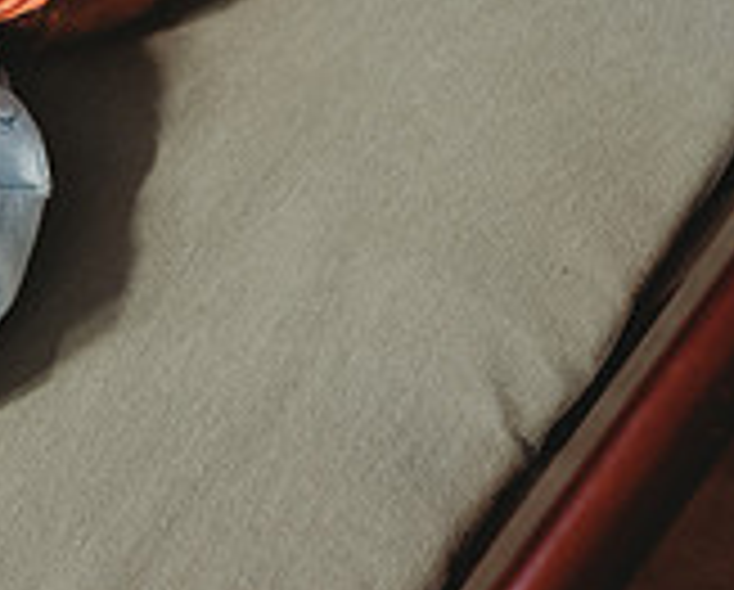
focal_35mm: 80
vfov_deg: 18.1
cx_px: -198
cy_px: -142
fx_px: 1741
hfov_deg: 21.7
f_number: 2.2
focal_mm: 24
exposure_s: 1/160
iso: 1250
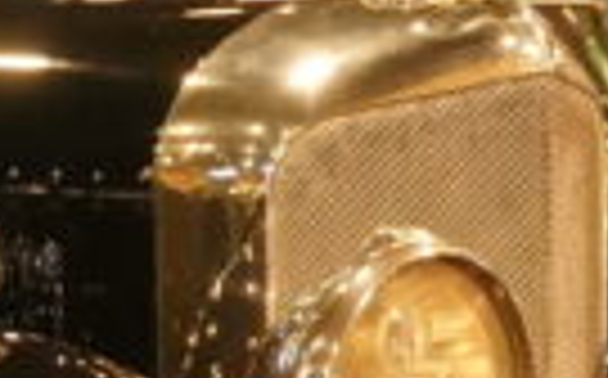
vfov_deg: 5.1
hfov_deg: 8.1
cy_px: 518
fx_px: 4204
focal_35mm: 254
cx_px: -288
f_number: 2.8
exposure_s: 1/100
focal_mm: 21
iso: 3200
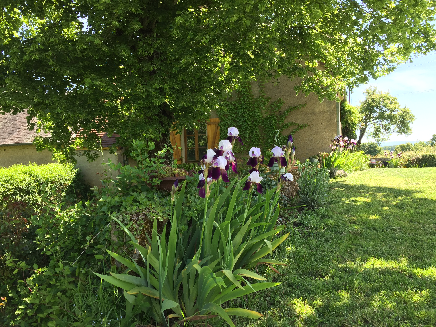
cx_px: 218
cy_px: 164
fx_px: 365
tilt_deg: -1.8
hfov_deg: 61.7
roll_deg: +0.7
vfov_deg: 48.2
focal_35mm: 29
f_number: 2.2
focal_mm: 4.15
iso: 32
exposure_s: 1/280
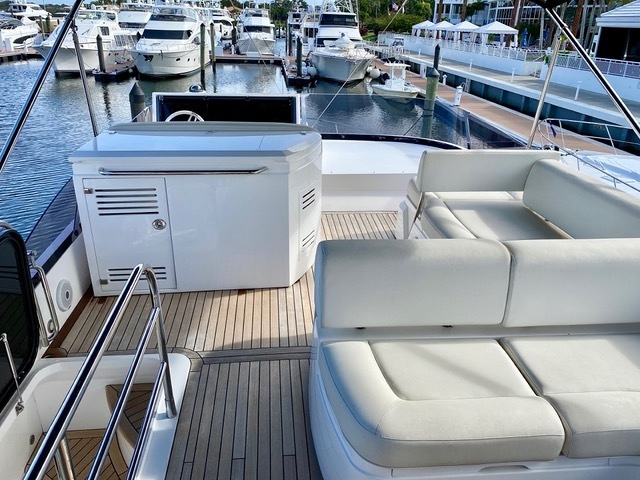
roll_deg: +0.1
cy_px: 240
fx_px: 481
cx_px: 320
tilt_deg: -22.2
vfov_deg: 53.1
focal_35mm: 26
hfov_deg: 67.3
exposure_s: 1/1704
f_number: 1.8
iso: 32
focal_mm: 4.25
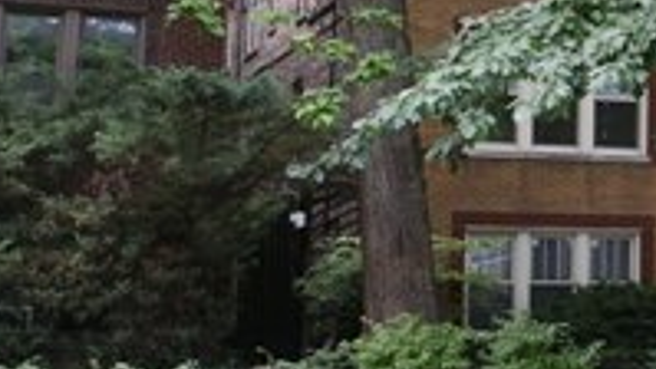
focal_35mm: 86
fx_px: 1496
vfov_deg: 13.9
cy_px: 3
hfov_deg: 23.5
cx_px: 686
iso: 64
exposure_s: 1/90
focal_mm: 7.18
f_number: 3
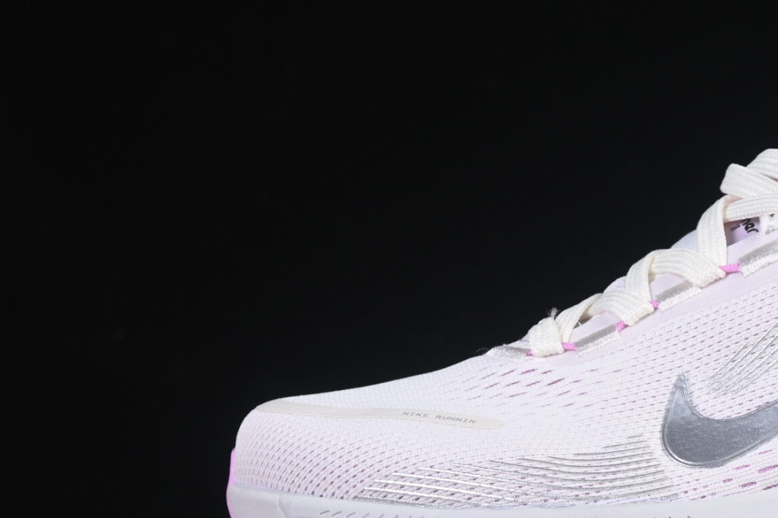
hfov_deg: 12.2
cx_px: 777
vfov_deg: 8.3
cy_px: 332
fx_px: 3587
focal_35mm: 166
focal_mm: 50
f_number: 8
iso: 160
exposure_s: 1/80
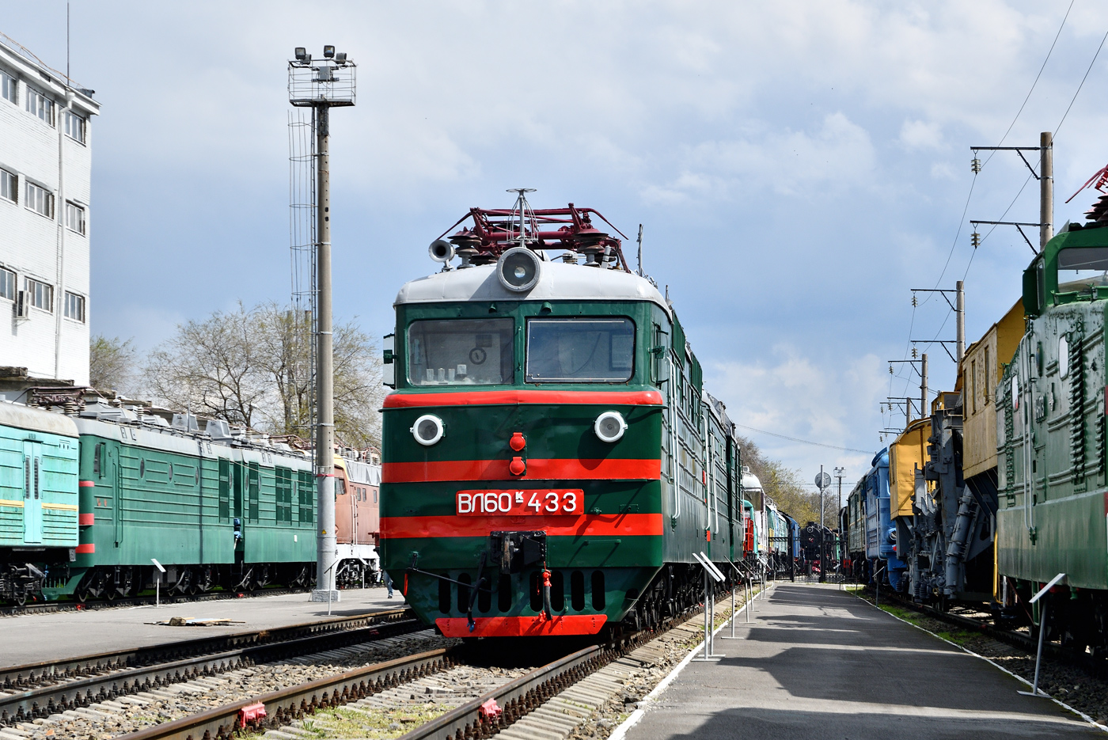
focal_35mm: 82
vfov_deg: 16.7
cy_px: 370
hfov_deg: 24.8
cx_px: 554
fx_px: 2525
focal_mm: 55
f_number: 7.1
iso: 200
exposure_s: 1/1000
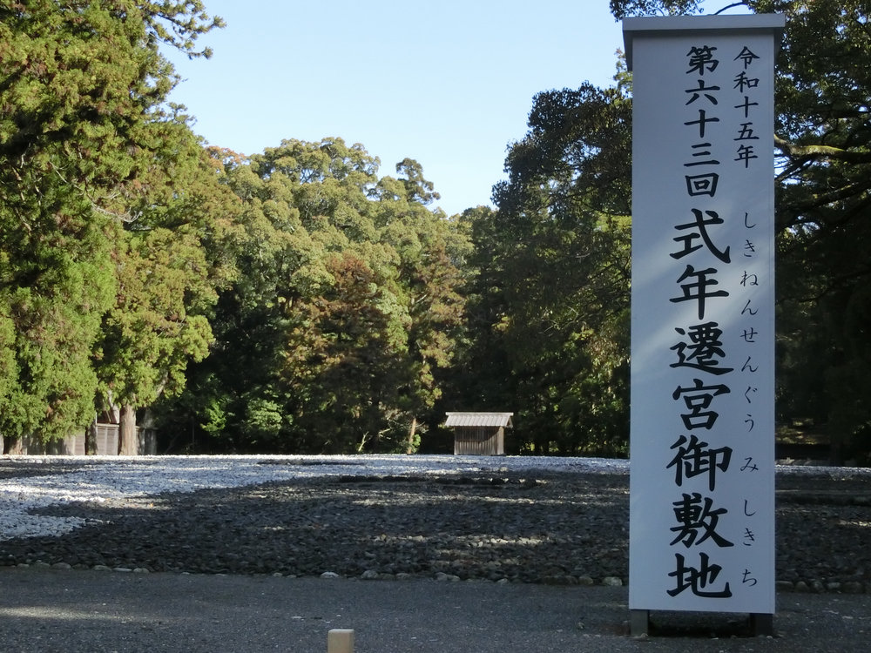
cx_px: 436
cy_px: 326
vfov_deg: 24.4
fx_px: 1510
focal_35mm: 60
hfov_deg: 32.2
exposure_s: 1/1000
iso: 400
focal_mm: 10.7
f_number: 5
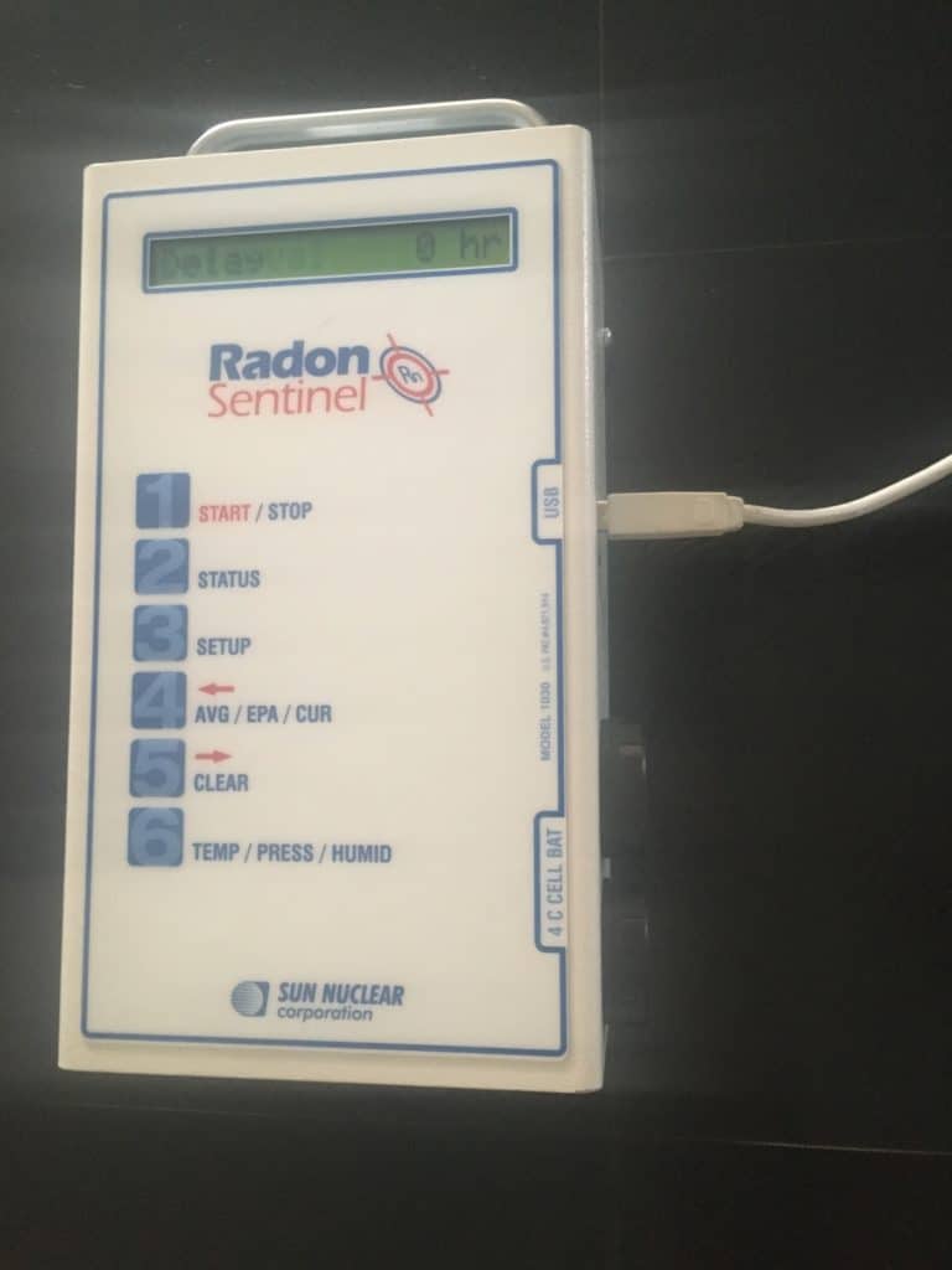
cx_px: 476
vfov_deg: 61.7
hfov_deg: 48.2
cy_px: 635
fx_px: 1063
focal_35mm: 29
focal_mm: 4.15
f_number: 2.2
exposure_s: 1/15
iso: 250
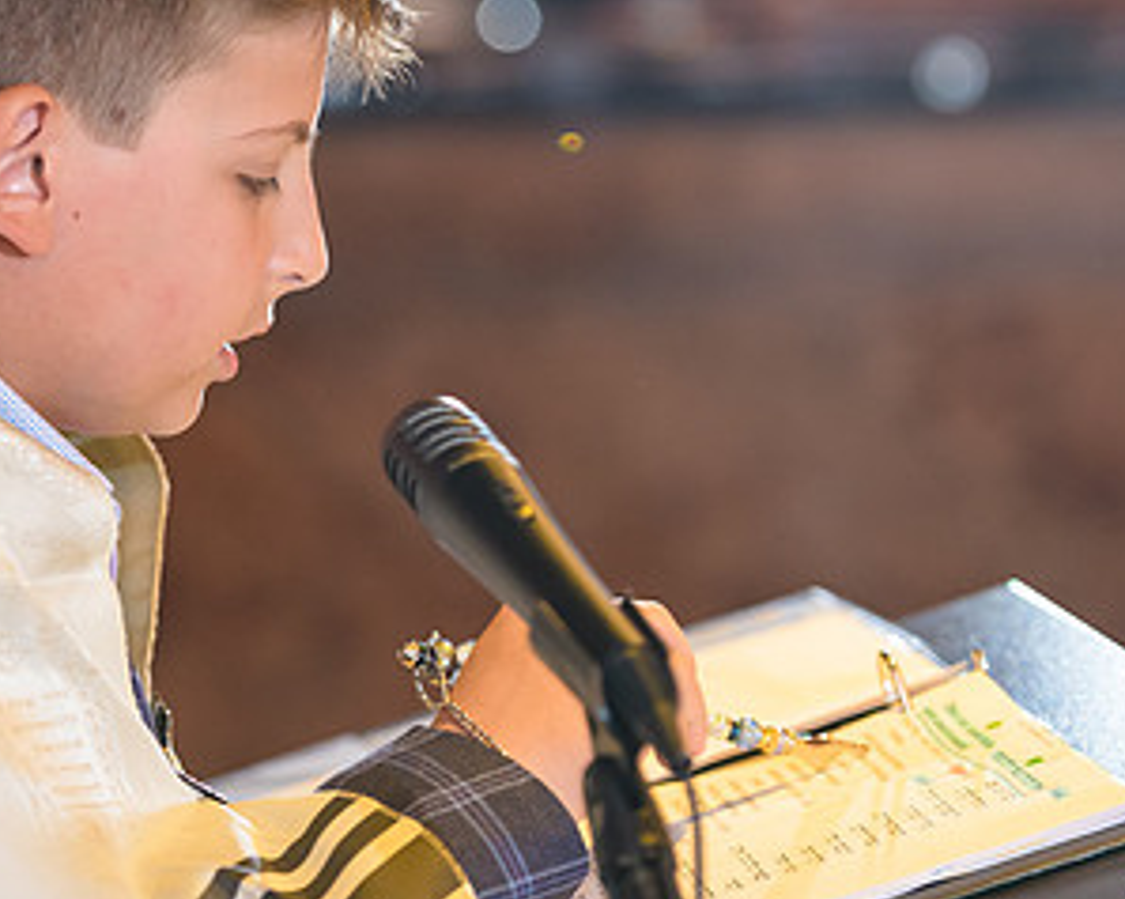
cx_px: 430
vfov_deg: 6.9
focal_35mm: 223
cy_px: 395
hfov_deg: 8.7
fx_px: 7420
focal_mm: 122
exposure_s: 1/125
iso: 1600
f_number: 3.2
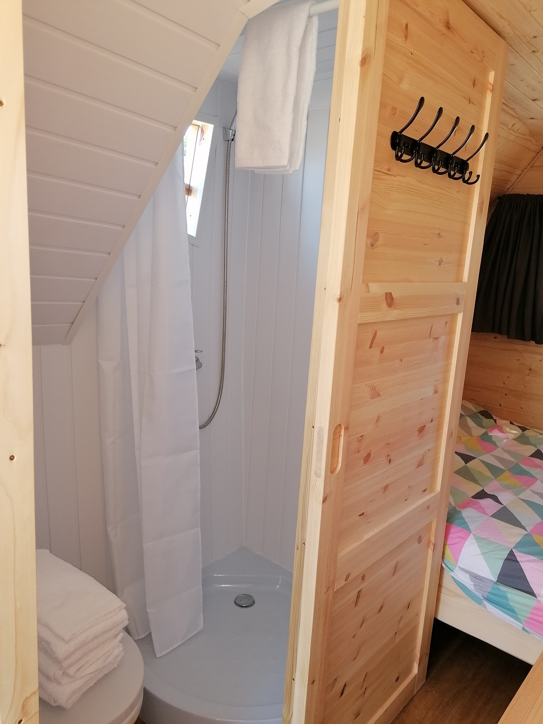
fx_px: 565
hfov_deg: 51.4
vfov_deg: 65.3
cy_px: 362
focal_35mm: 27
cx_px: 272
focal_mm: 4.75
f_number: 1.8
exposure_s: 1/60
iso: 100
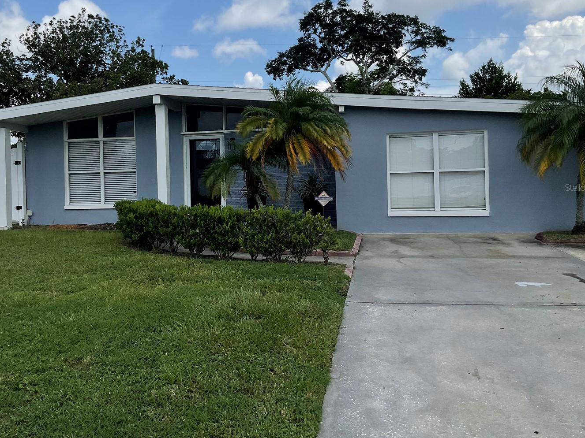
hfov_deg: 52.5
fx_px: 591
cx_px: 254
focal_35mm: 35
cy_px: 187
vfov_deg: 40.6
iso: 16
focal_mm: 3
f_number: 1.8
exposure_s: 1/4785
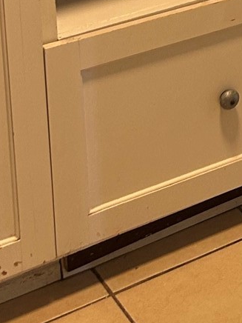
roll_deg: -0.4
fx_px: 1137
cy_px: -276
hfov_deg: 11.3
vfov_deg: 14.1
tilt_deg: -9.7
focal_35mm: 122
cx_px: 428
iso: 100
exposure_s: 1/60
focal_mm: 5.7
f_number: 1.5
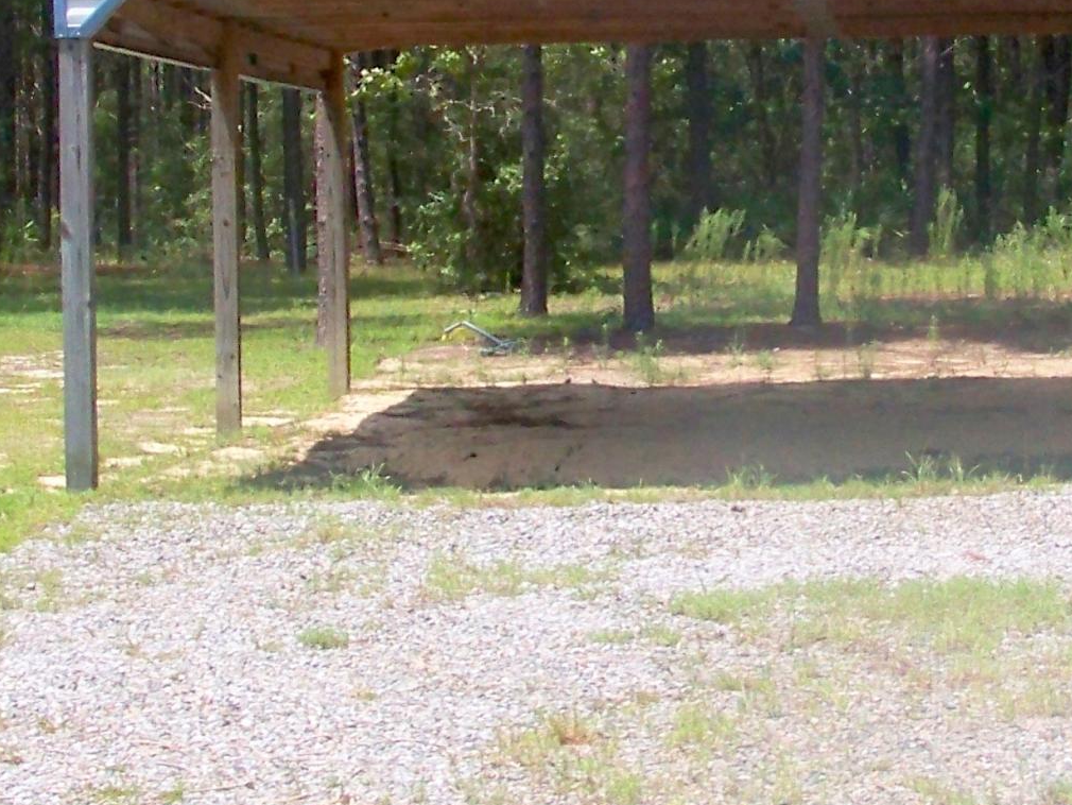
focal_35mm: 98
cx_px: 653
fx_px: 3036
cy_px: 147
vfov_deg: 15.0
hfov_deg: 20.0
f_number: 4
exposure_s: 1/1000
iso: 200
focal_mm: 5.85
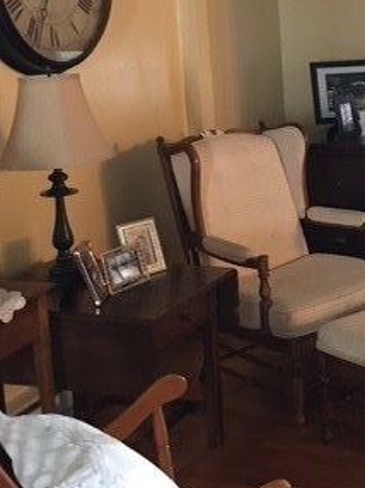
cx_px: 385
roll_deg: +1.0
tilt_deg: -10.9
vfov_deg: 29.6
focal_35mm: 65
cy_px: 152
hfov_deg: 21.6
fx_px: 915
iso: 80
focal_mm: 4.15
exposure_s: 1/4
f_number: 2.2
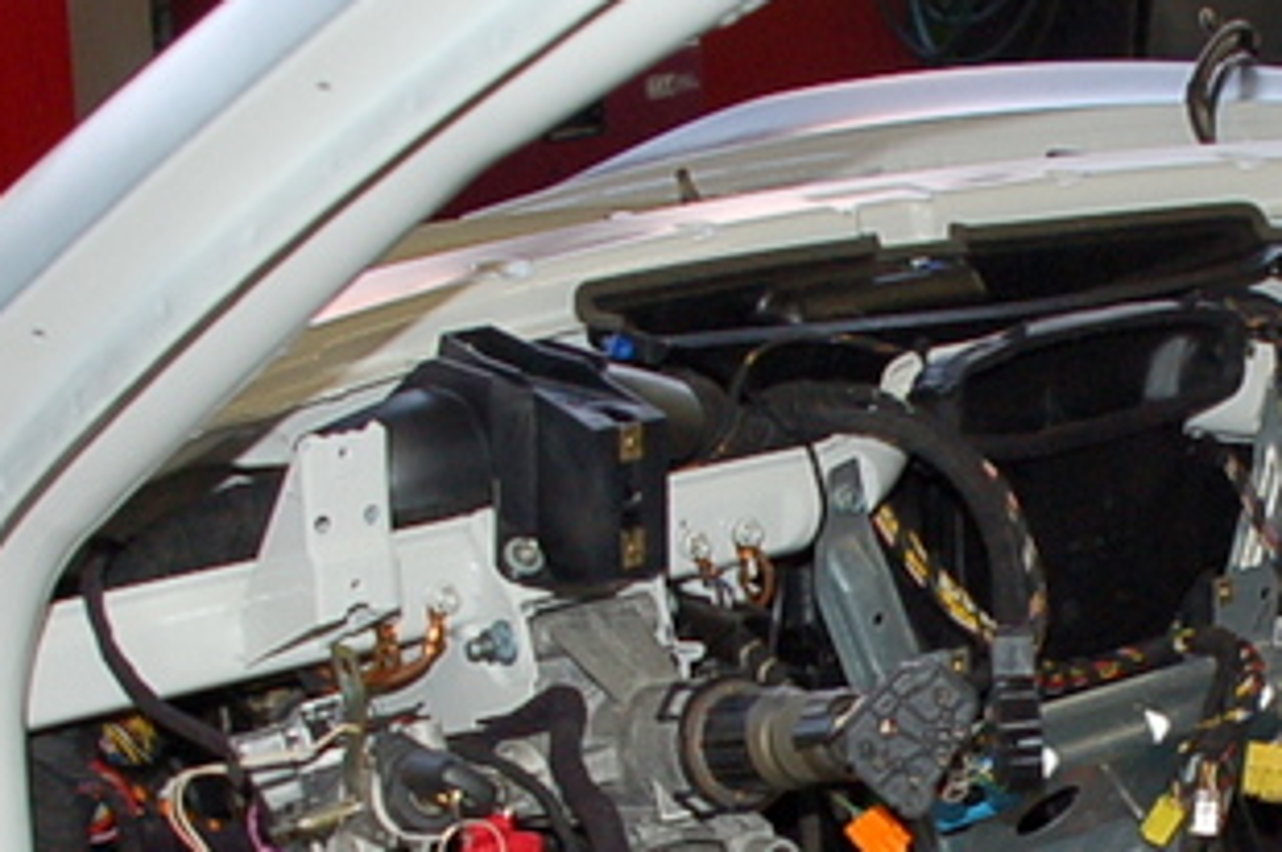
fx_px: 3522
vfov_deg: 13.6
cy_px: 871
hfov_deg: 20.2
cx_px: 1162
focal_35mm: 99
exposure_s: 1/60
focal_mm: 20
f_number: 3.5
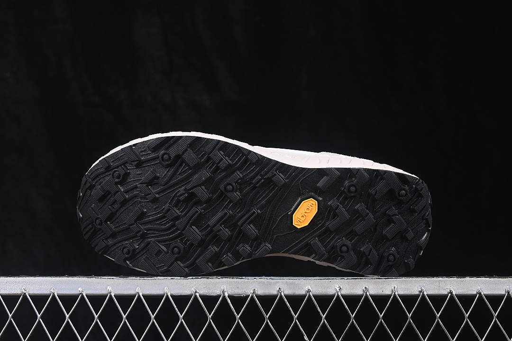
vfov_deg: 18.2
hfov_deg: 27.0
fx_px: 1067
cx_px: 256
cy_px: 170
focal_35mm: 75
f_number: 6.3
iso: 160
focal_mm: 50
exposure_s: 1/60
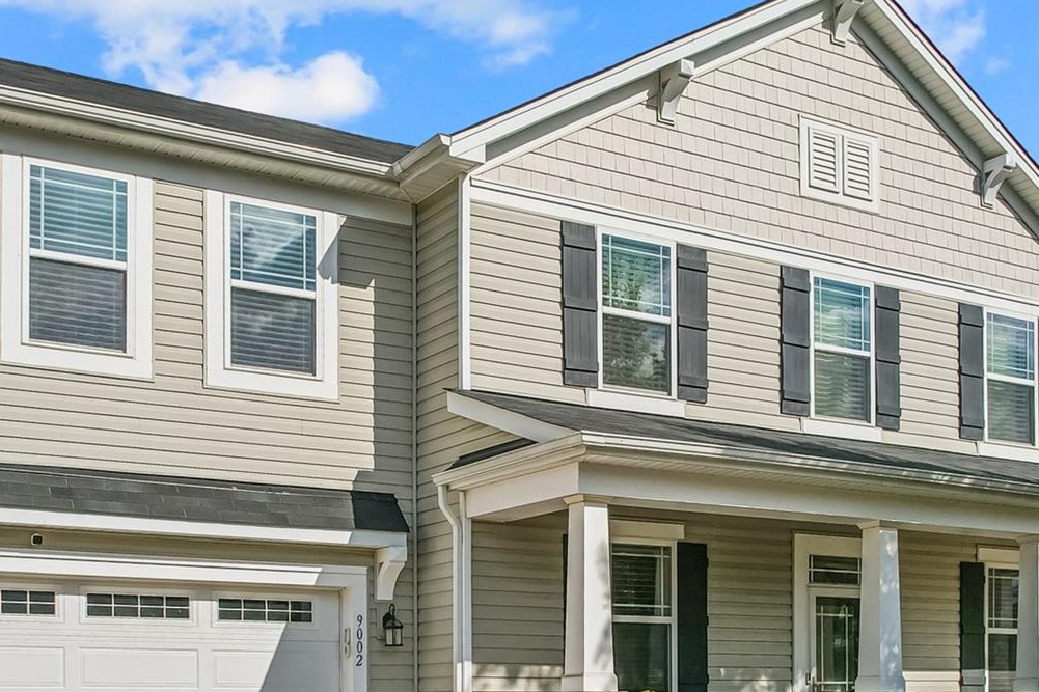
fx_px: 1298
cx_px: 513
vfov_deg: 29.7
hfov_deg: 43.6
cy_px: 448
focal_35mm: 45
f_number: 2.8
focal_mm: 8.4
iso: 100
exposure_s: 1/500
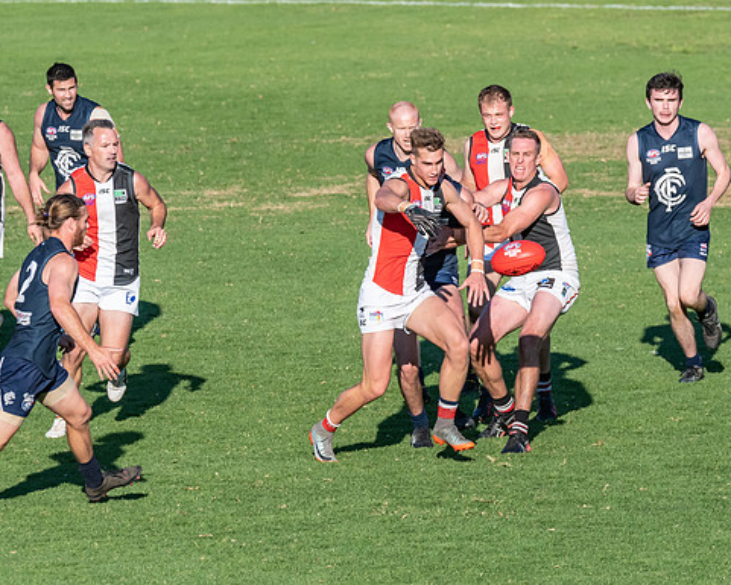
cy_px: 286
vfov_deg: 2.3
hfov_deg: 2.8
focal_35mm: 684
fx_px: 14801
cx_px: 445
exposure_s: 1/2500
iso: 800
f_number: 10
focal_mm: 350
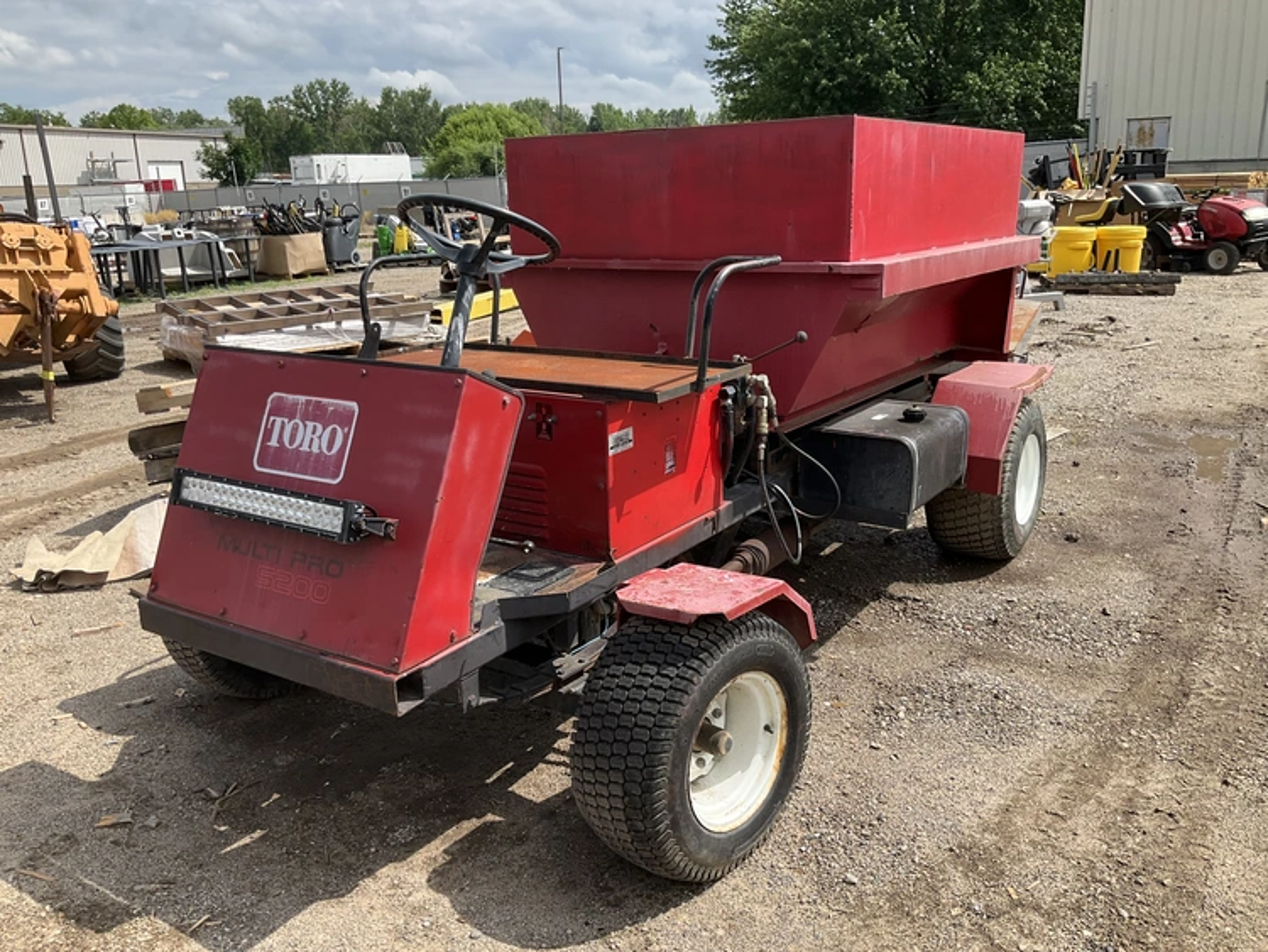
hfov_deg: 61.6
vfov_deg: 48.3
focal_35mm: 29
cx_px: 634
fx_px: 1063
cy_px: 476
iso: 25
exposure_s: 1/1377
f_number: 1.8
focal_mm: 3
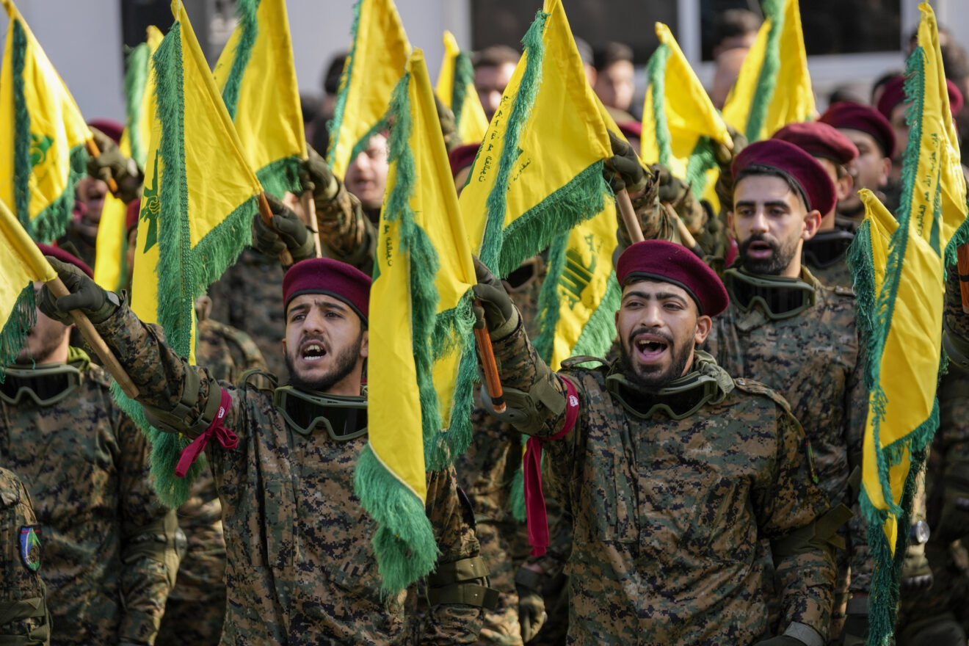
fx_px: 4091
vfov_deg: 9.0
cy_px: 323
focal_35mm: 152
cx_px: 484
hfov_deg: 13.5
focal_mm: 152
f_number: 3.2
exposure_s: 1/1000
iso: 320
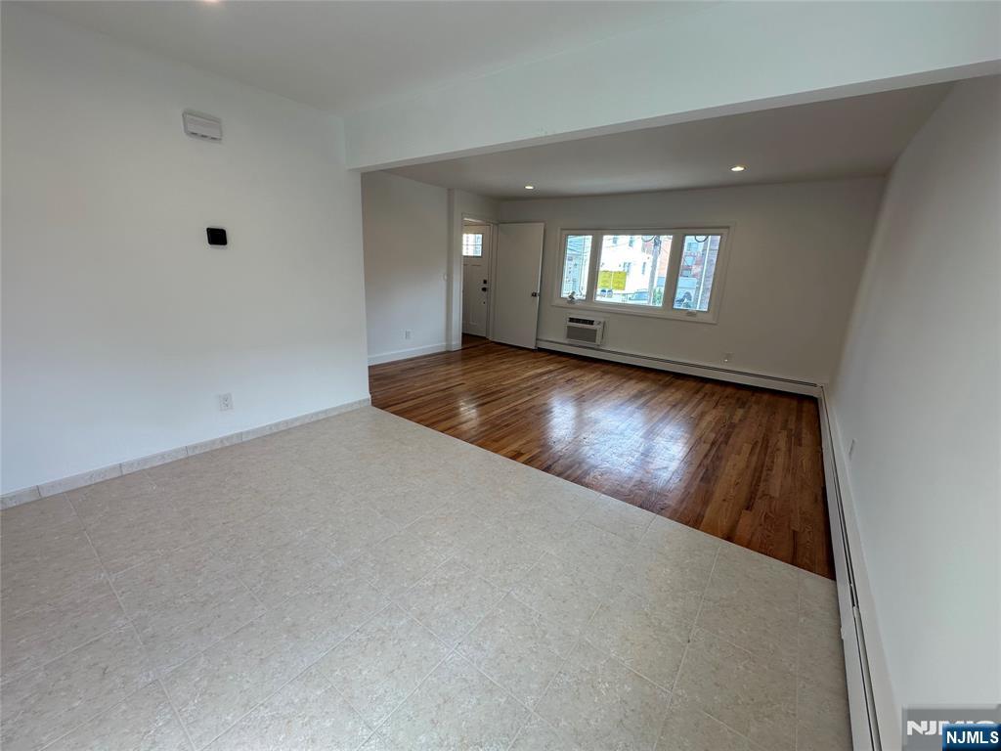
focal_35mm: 14
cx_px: 500
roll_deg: -2.6
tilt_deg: -14.7
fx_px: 405
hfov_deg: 102.1
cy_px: 376
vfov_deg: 85.7
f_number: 2.2
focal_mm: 2.22
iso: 40
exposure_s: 1/114
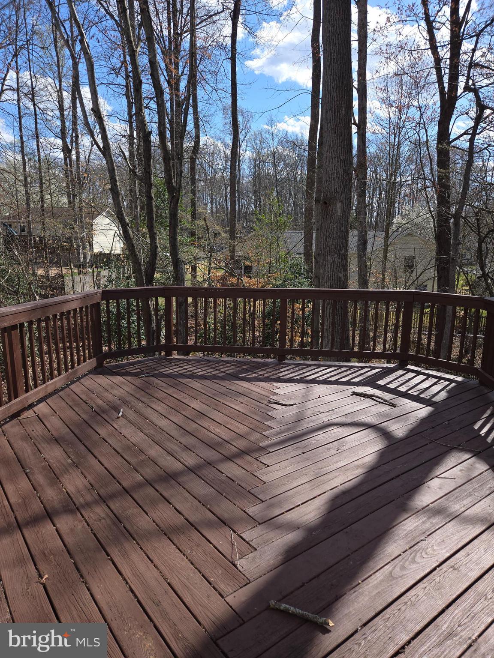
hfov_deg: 58.9
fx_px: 438
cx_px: 247
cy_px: 329
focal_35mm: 23
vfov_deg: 73.9
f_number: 1.8
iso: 25
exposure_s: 1/1441
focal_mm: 5.4
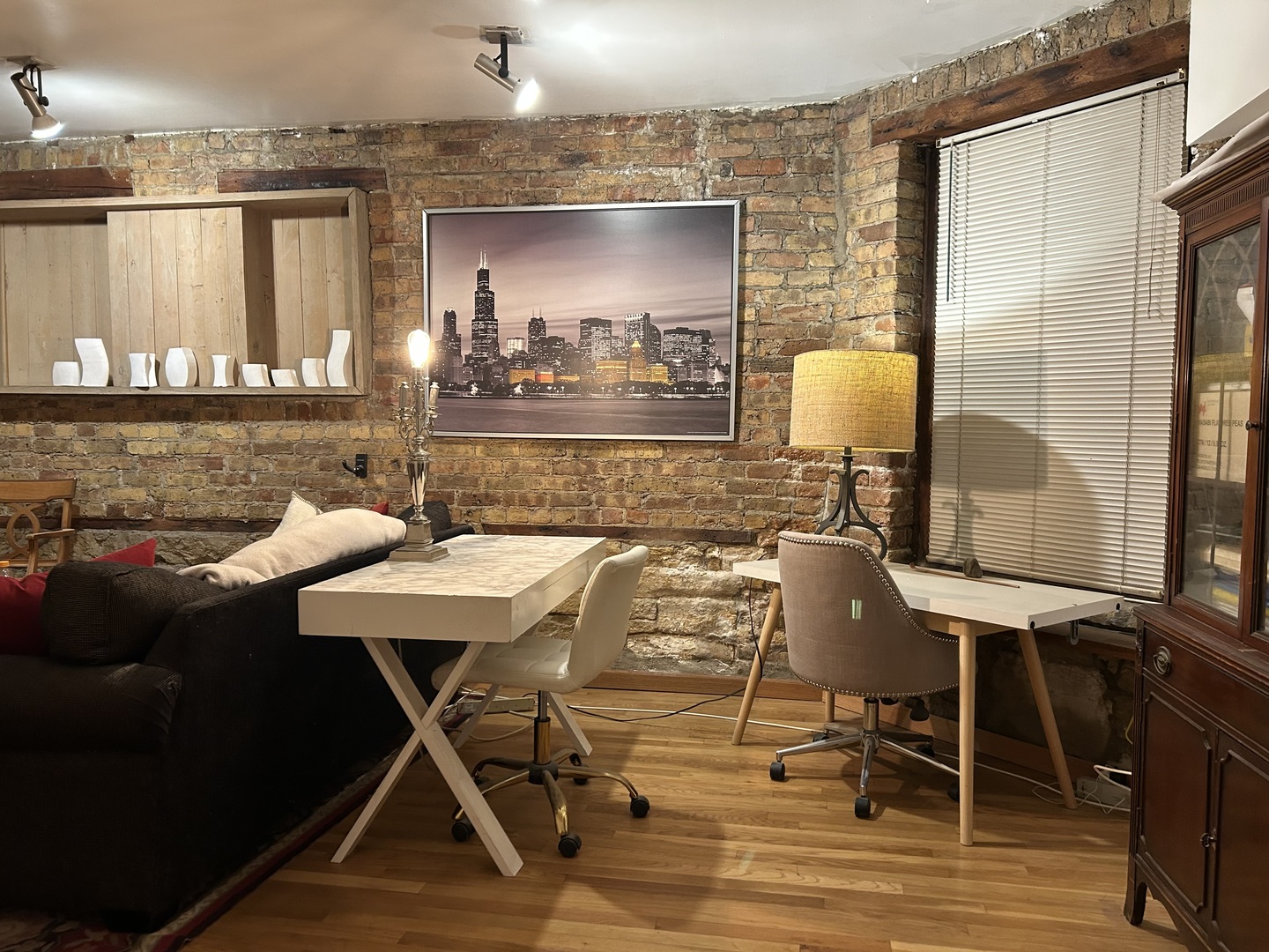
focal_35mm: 26
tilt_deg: -3.8
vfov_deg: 53.1
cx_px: 634
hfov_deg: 67.3
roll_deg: +0.1
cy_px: 476
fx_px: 953
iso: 250
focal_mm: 5.7
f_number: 1.5
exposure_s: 1/60
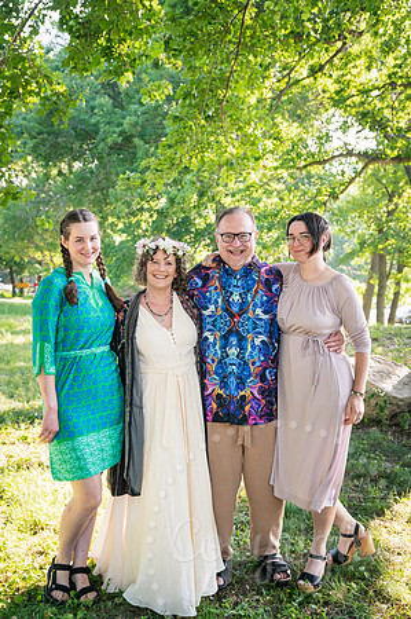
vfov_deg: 43.6
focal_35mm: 45
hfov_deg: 29.8
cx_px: 206
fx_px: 772
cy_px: 310
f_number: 5
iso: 1000
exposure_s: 1/320
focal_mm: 45
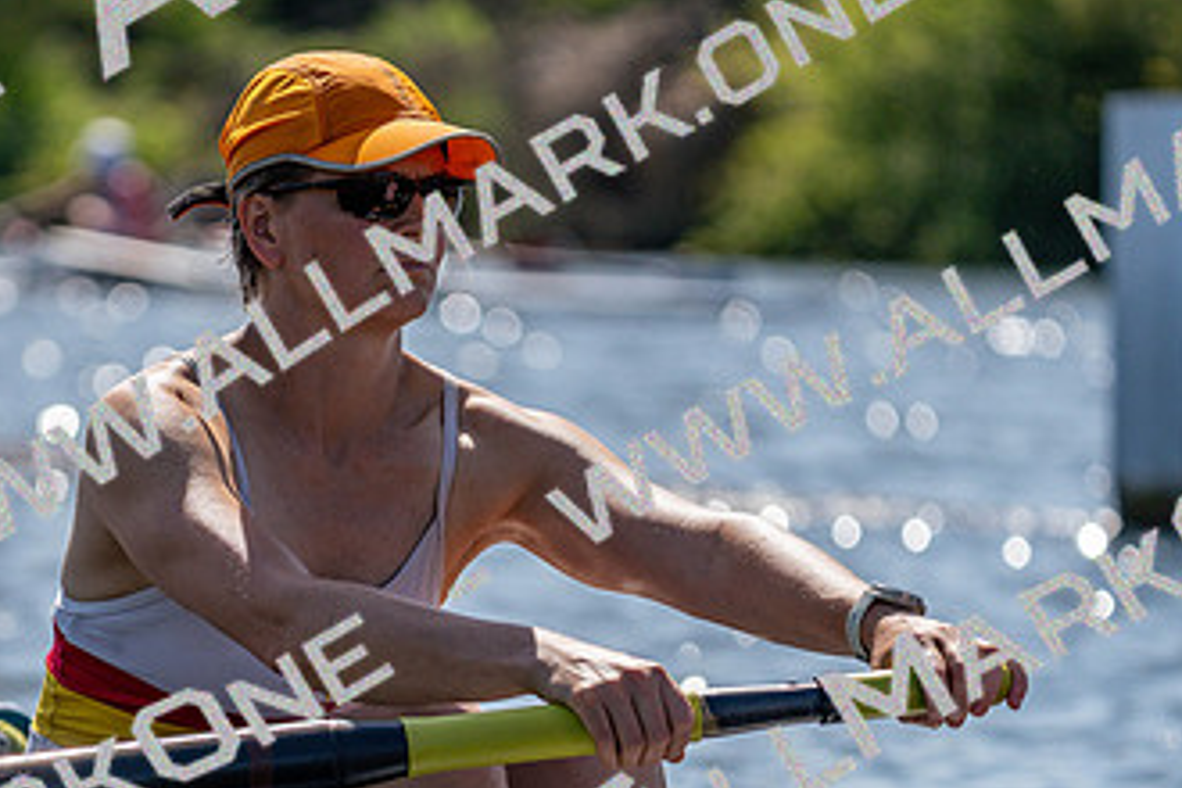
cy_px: 604
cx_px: 287
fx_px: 14314
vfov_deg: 3.2
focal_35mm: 436
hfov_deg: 4.7
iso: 200
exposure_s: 1/2000
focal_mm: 248
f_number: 5.6
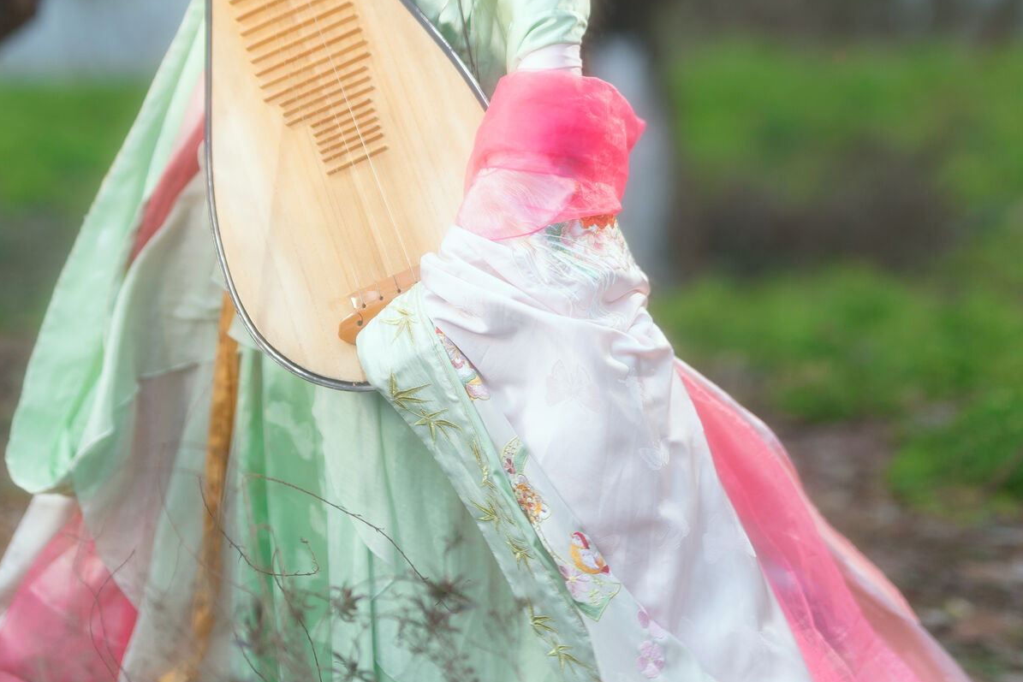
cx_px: 510
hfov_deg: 16.0
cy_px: -34
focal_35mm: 128
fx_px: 3638
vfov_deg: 10.6
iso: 160
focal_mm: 85
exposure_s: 1/250
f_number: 1.4
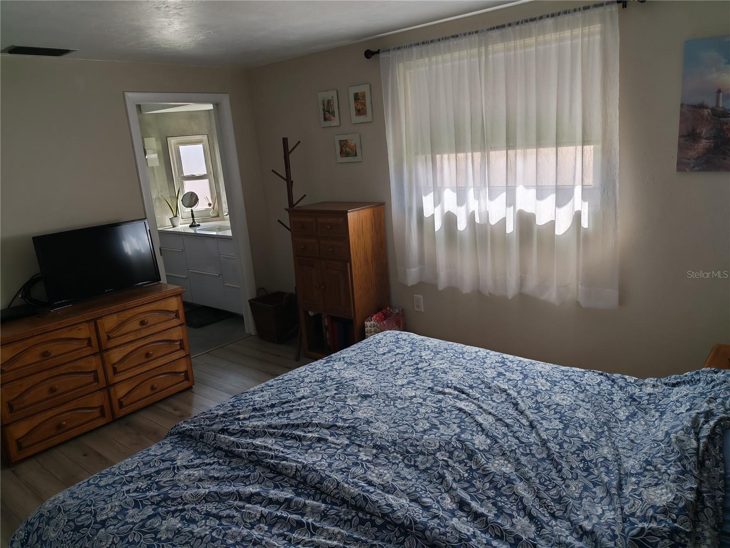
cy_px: 274
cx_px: 365
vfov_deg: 51.4
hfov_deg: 65.3
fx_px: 569
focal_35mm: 27
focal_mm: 6.12
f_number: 1.9
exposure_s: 1/100
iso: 80
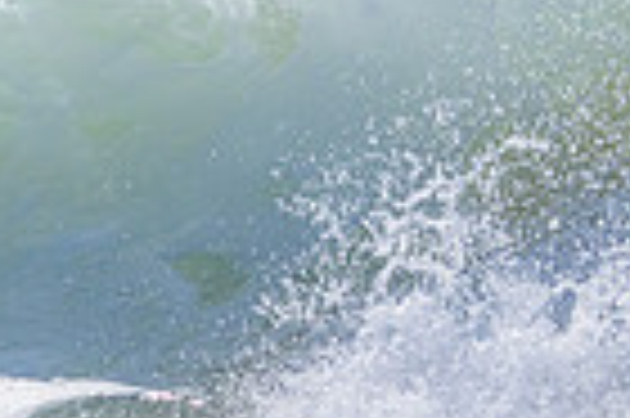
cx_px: 577
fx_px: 25433
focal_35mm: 1455
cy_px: -262
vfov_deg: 0.9
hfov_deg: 1.4
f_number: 11
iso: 900
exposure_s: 1/2000
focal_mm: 350
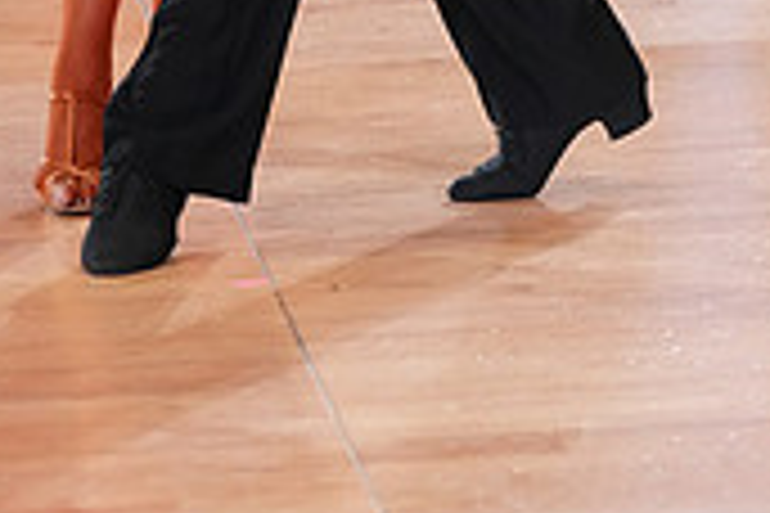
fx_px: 8876
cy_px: -598
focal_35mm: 415
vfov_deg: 3.3
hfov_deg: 5.0
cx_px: 196
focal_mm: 122
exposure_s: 1/640
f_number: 3.2
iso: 3200
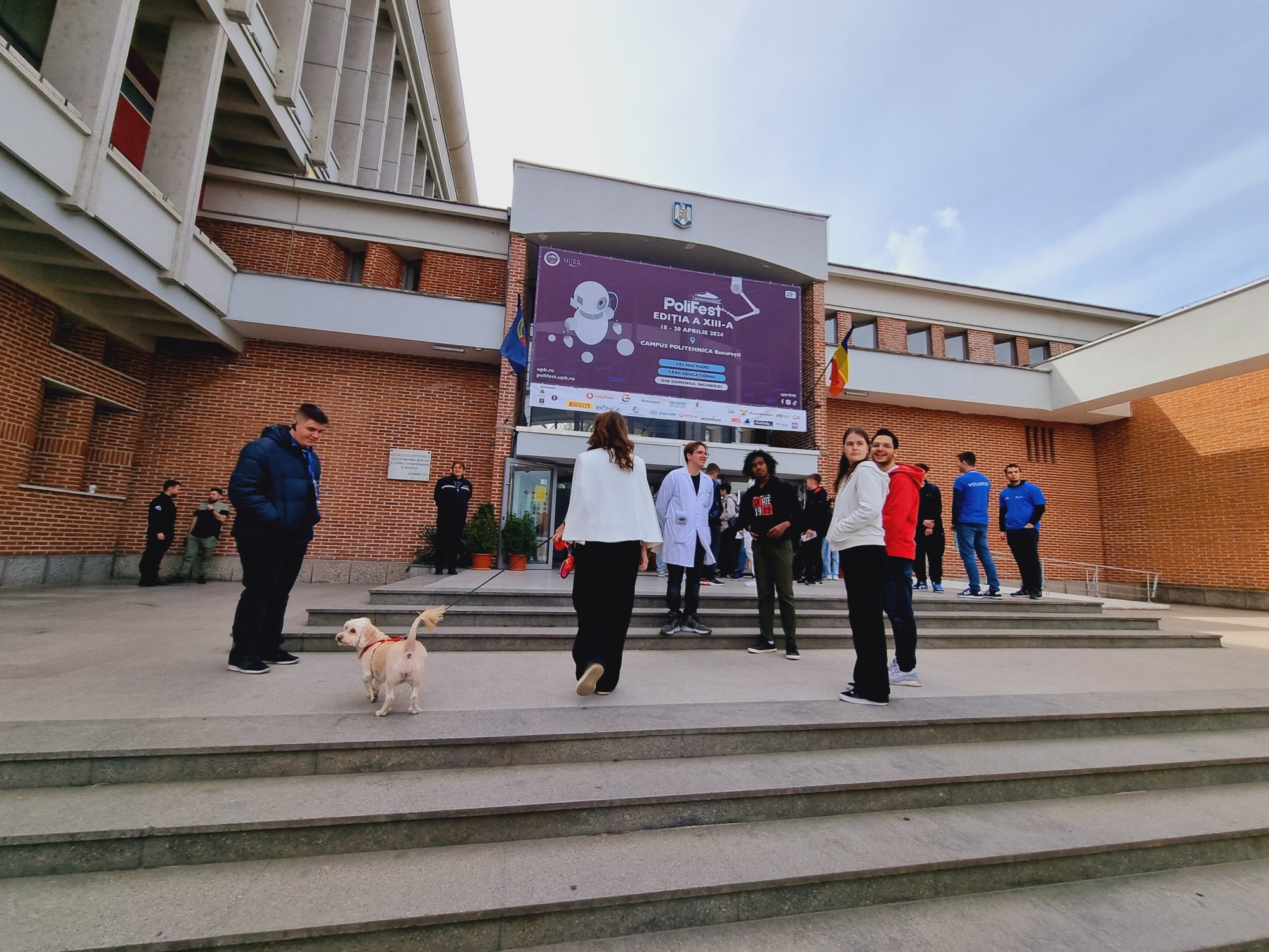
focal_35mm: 13
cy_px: 476
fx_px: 477
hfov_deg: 106.2
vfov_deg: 89.9
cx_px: 634
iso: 50
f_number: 2.2
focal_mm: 2.2
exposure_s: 1/1700
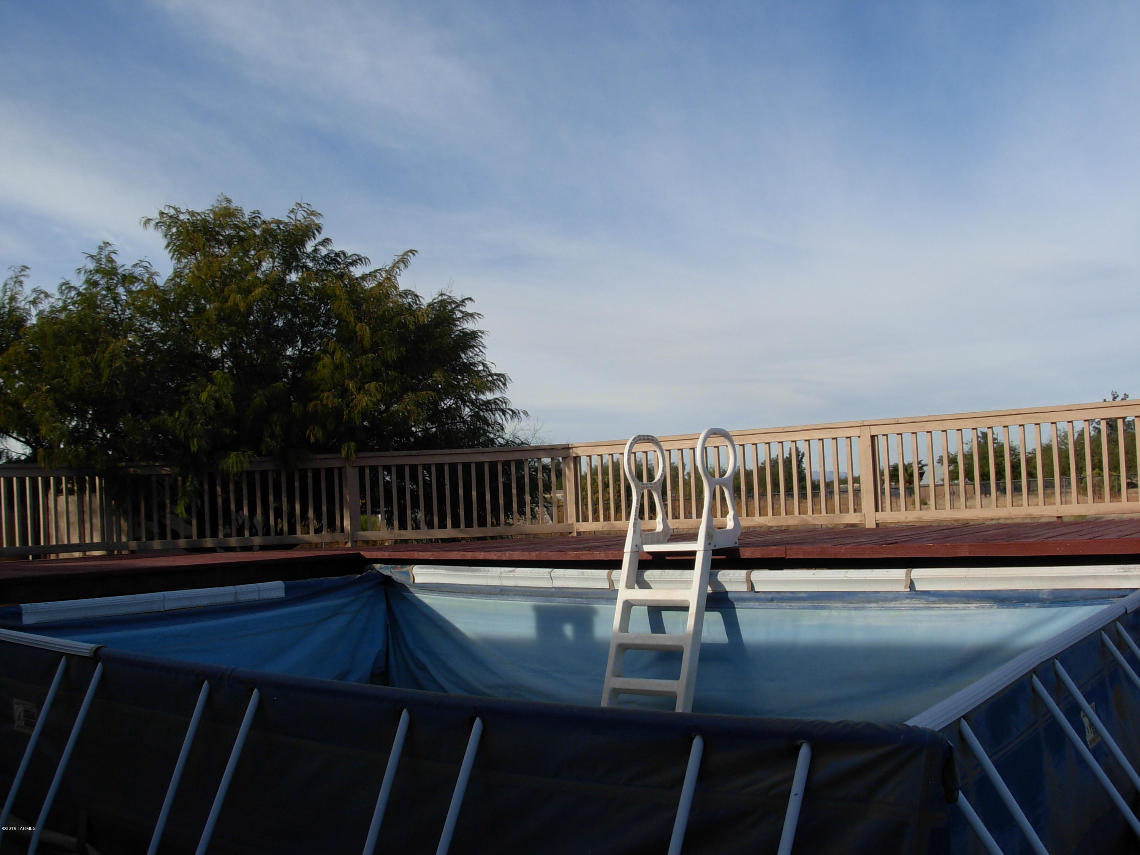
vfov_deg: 37.7
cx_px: 570
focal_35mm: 38
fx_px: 1251
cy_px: 428
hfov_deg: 49.0
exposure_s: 1/497
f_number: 4.9
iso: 79
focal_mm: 6.3
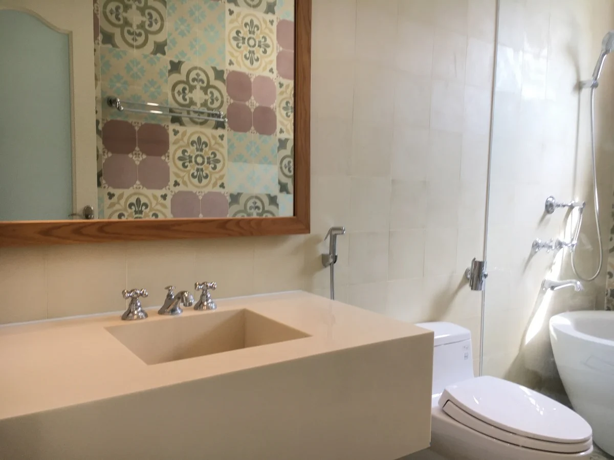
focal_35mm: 29
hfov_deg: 61.7
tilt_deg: -1.5
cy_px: 230
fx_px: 514
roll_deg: -1.3
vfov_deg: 48.2
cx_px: 307
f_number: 2.2
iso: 32
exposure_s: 1/50
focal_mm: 4.15
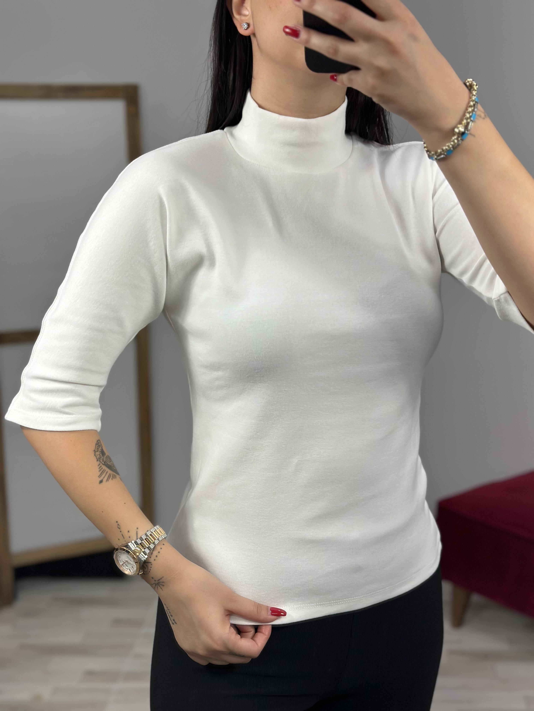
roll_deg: +2.6
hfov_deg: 30.3
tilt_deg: -32.8
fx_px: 987
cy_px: 356
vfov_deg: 39.7
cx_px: 267
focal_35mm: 48
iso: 80
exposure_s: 1/141
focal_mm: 6.86
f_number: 1.78
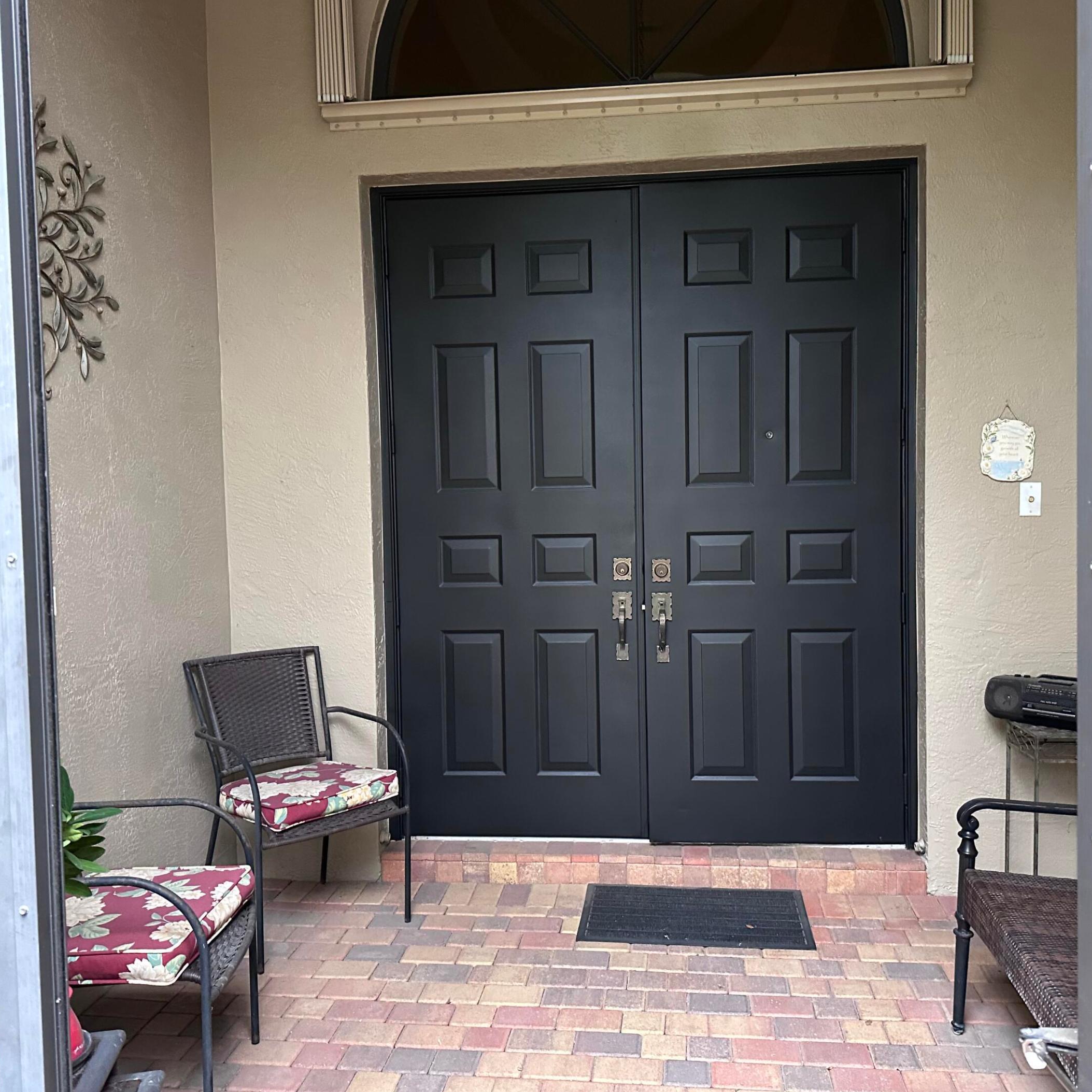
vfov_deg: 55.6
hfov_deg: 55.6
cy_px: 534
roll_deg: +0.9
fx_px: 1035
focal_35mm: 29
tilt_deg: -2.1
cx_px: 577
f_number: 1.78
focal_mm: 6.86
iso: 500
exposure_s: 1/60
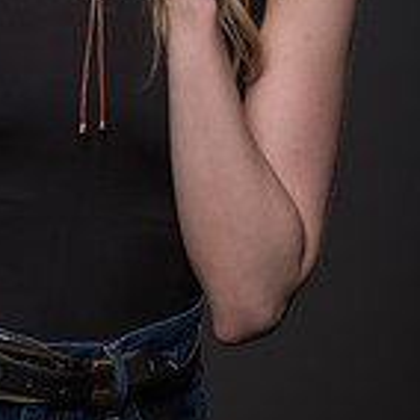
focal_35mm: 283
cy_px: -65
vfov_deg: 6.2
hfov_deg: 6.2
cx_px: 65
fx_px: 3885
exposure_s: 1/250
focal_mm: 105
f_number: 9
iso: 64
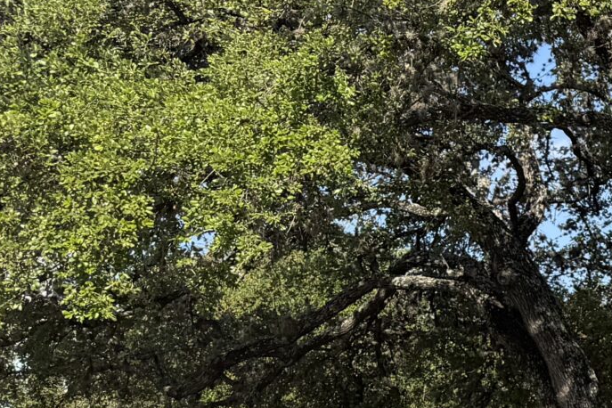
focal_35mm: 93
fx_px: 1581
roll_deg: -3.9
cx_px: 1118
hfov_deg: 17.5
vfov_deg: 14.6
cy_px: 333
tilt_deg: +9.5
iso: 80
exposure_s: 1/2053
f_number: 1.78
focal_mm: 6.76
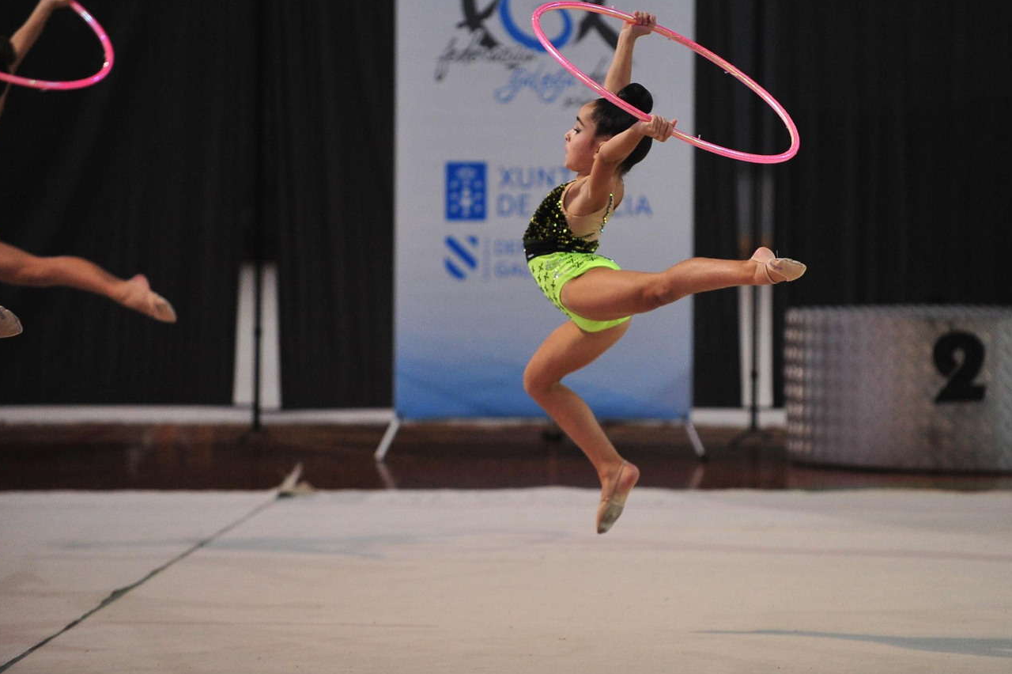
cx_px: 597
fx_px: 7024
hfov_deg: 8.2
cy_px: 265
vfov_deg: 5.5
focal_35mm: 250
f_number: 2.8
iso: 3200
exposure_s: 1/1600
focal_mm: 200
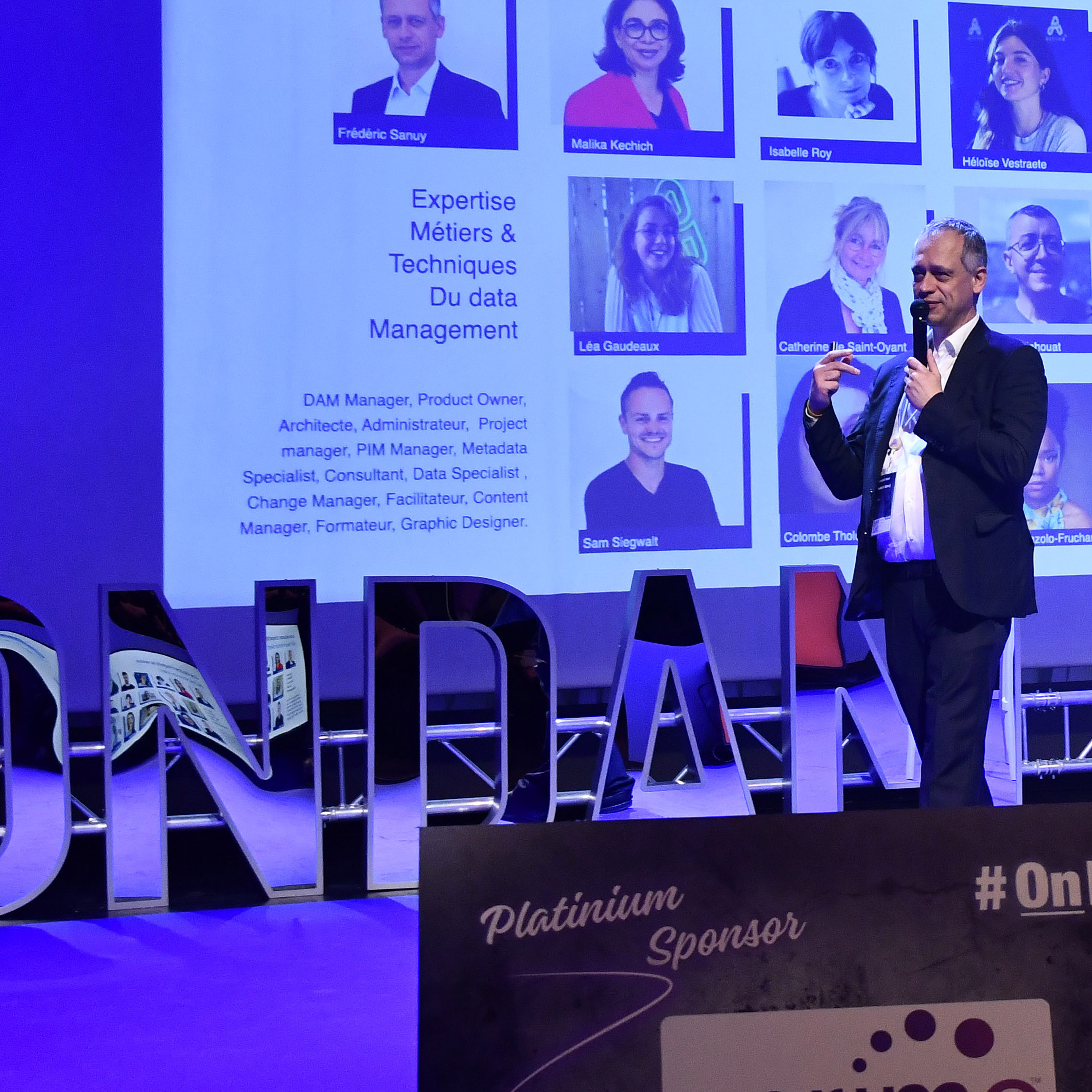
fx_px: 2213
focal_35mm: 62
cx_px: 753
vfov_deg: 27.7
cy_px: 461
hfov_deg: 27.5
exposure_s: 1/80
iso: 1600
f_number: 5.6
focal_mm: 24
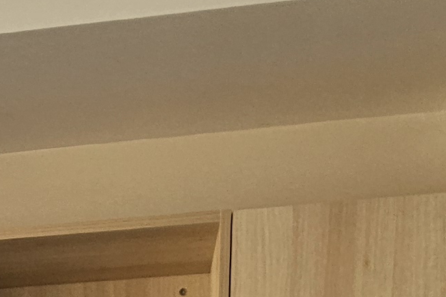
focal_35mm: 83
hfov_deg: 23.0
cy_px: 853
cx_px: -52
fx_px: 1028
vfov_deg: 11.3
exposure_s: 1/134
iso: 50
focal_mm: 2.2
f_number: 2.2
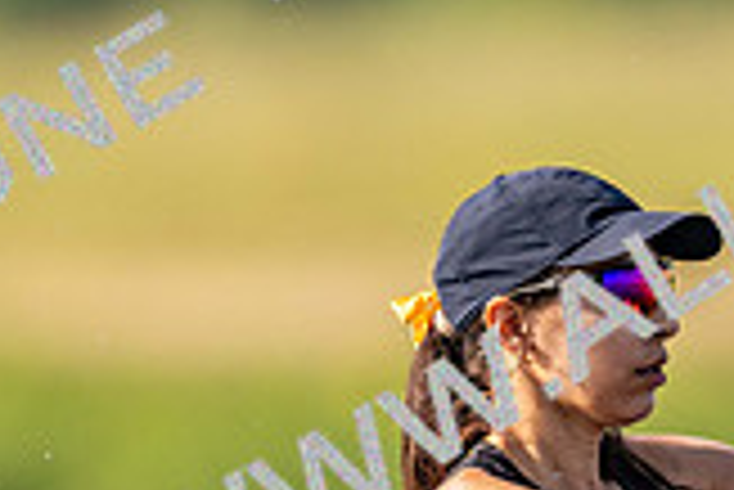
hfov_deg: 1.0
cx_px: 675
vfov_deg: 0.6
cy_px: 614
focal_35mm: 2136
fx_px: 43588
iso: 200
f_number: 4
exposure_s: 1/2500
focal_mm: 600
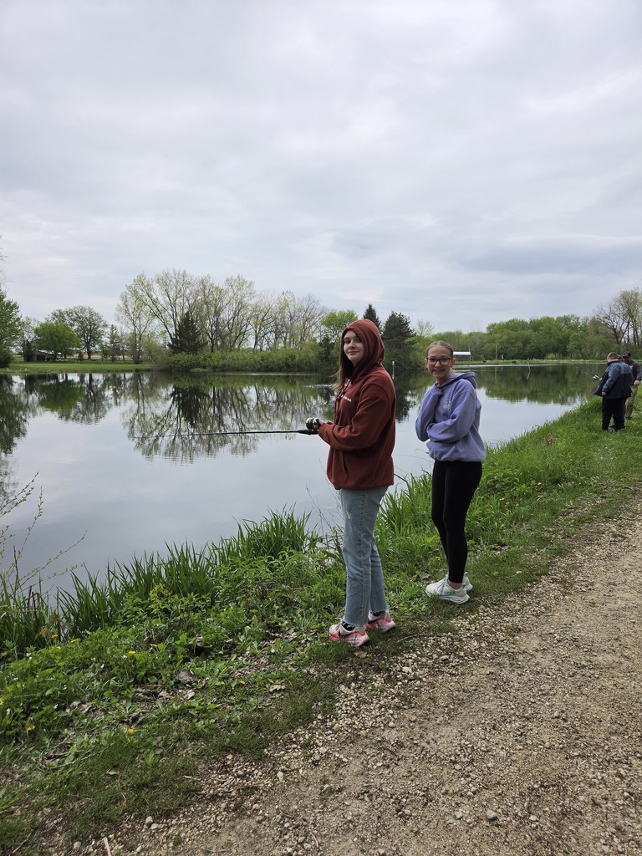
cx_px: 321
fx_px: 569
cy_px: 428
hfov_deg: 58.9
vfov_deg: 73.9
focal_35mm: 23
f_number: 1.8
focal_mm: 5.4
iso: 80
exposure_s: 1/5977
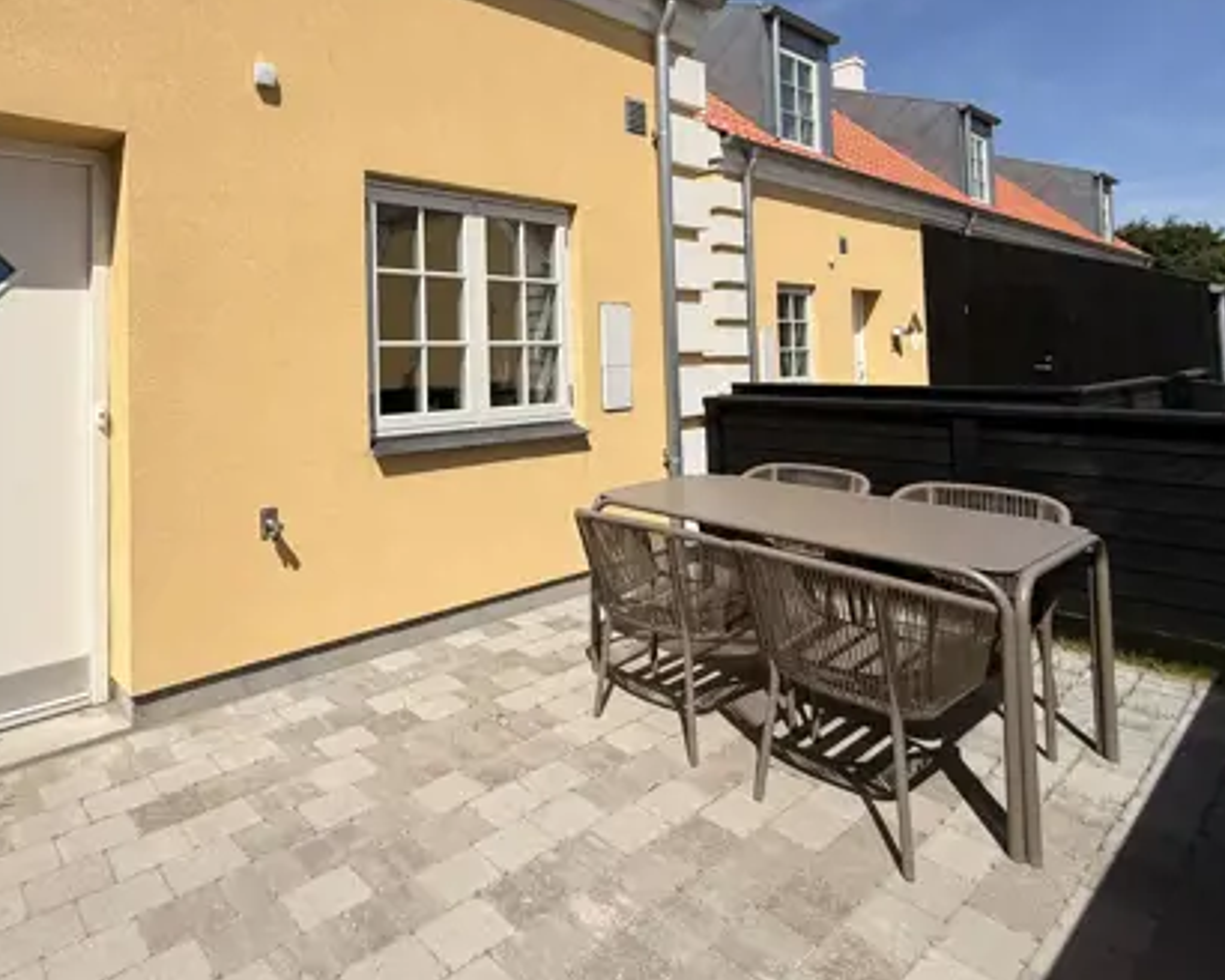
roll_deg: +1.2
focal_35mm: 20
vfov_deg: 66.3
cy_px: 329
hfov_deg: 76.5
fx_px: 725
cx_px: 362
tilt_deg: +3.3
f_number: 2.2
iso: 50
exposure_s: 1/5155
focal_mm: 2.22
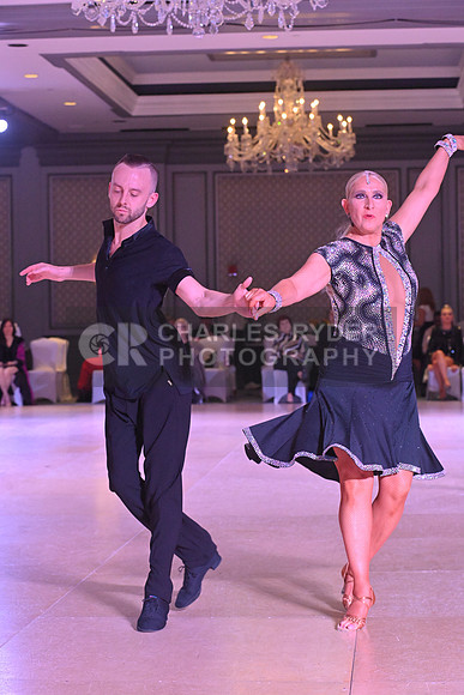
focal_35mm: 90
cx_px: 232
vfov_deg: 22.6
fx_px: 1739
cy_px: 348
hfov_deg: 15.2
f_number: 6.3
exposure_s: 1/400
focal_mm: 90
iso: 5000
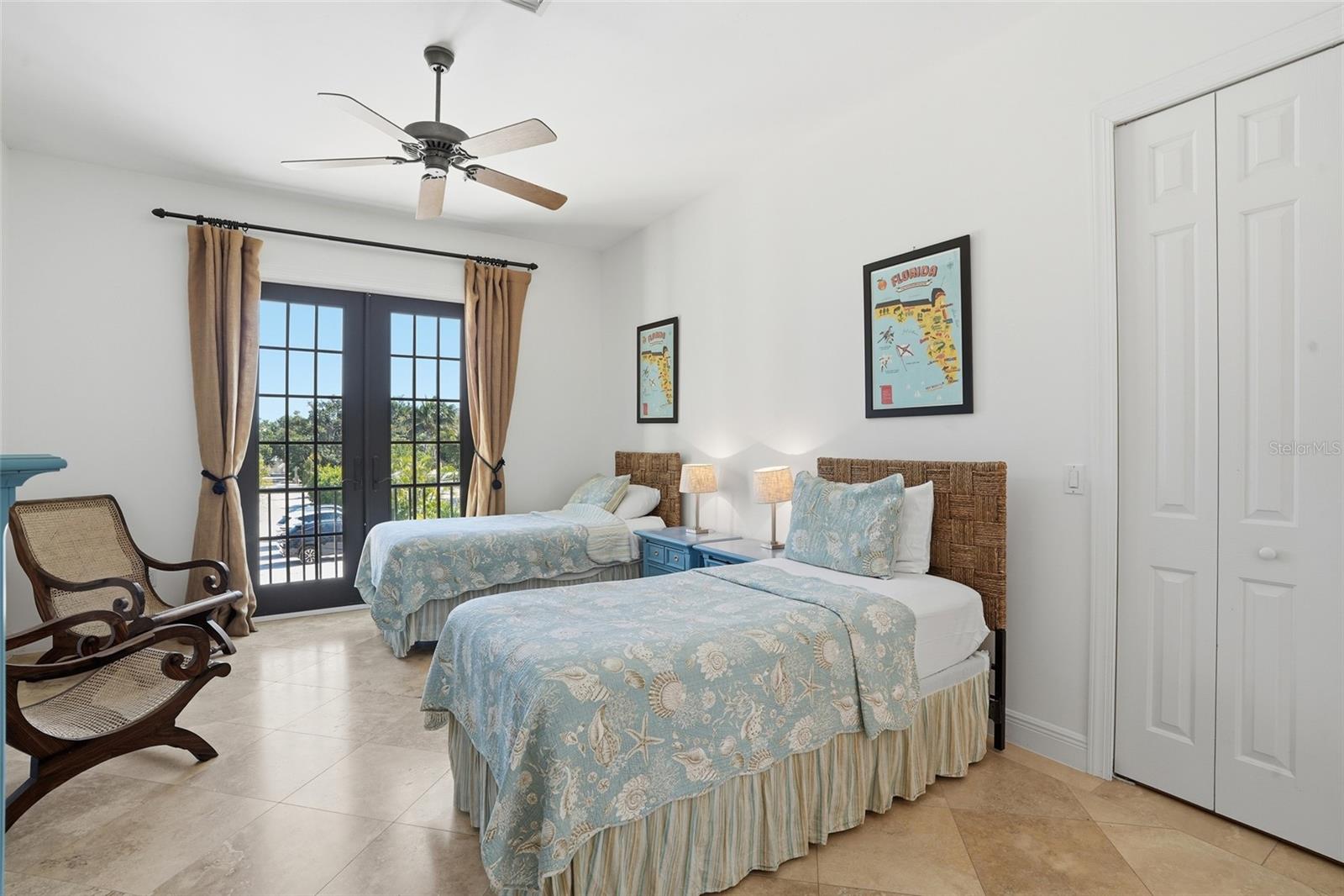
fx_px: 597
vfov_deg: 73.7
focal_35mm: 16
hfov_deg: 96.7
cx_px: 672
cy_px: 448
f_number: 9
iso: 200
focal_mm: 16
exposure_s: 1/100
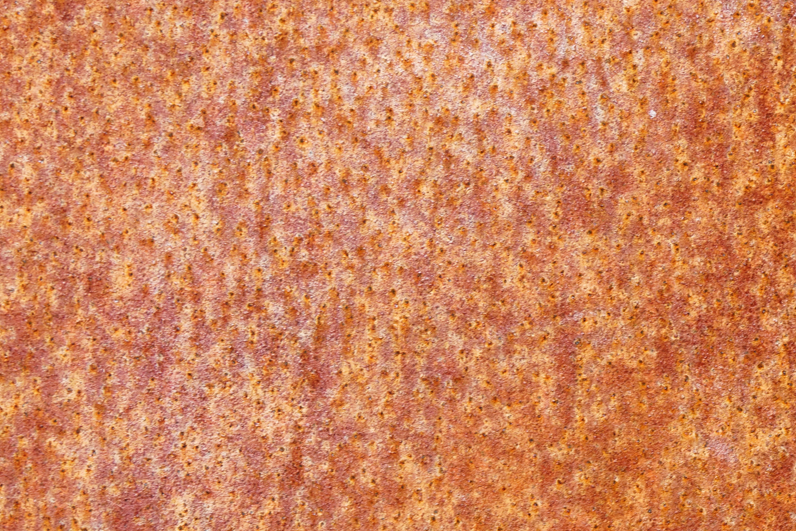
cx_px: 774
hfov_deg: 27.7
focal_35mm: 69
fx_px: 1526
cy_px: 648
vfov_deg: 18.6
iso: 100
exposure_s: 1/40
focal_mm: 22
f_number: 8
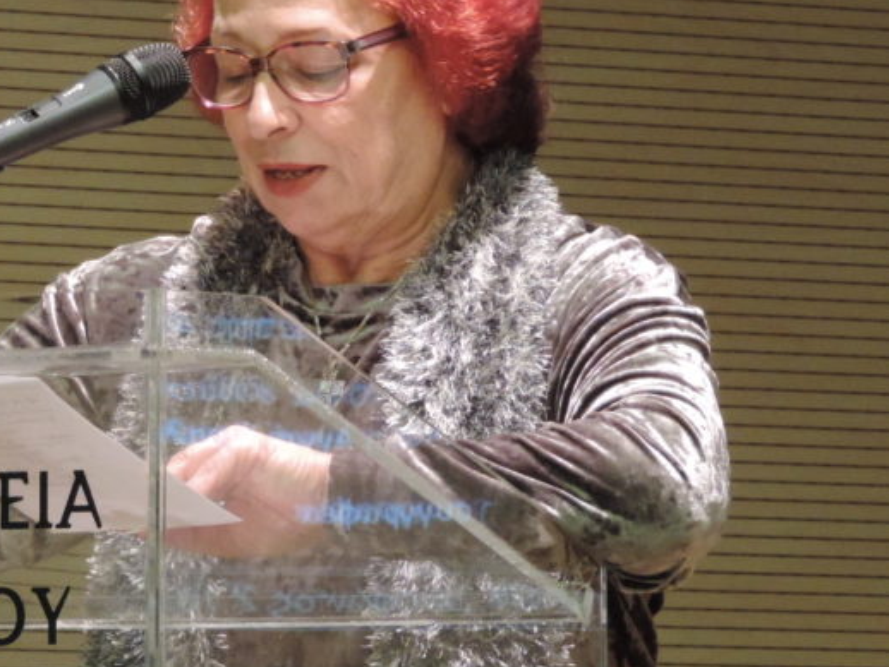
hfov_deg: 5.0
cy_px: 178
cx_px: 62
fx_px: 10149
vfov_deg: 3.8
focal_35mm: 395
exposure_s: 1/25
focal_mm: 35.6
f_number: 4.6
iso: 800
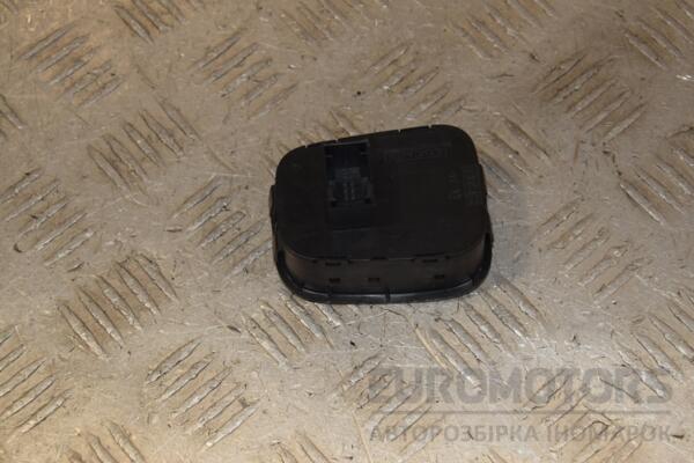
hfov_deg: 23.4
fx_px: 1677
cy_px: 232
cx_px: 347
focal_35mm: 87
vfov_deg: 15.7
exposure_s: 1/200
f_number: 8
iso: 800
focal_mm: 58
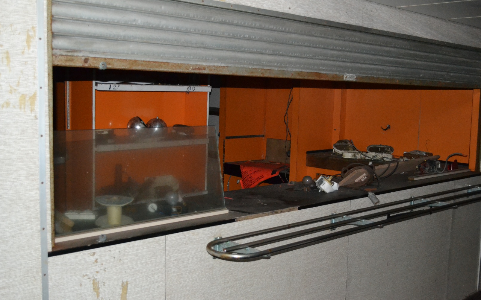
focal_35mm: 43
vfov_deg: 29.8
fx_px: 564
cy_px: 142
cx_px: 241
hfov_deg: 46.2
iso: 3200
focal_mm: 28
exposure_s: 1/60
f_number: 4.5
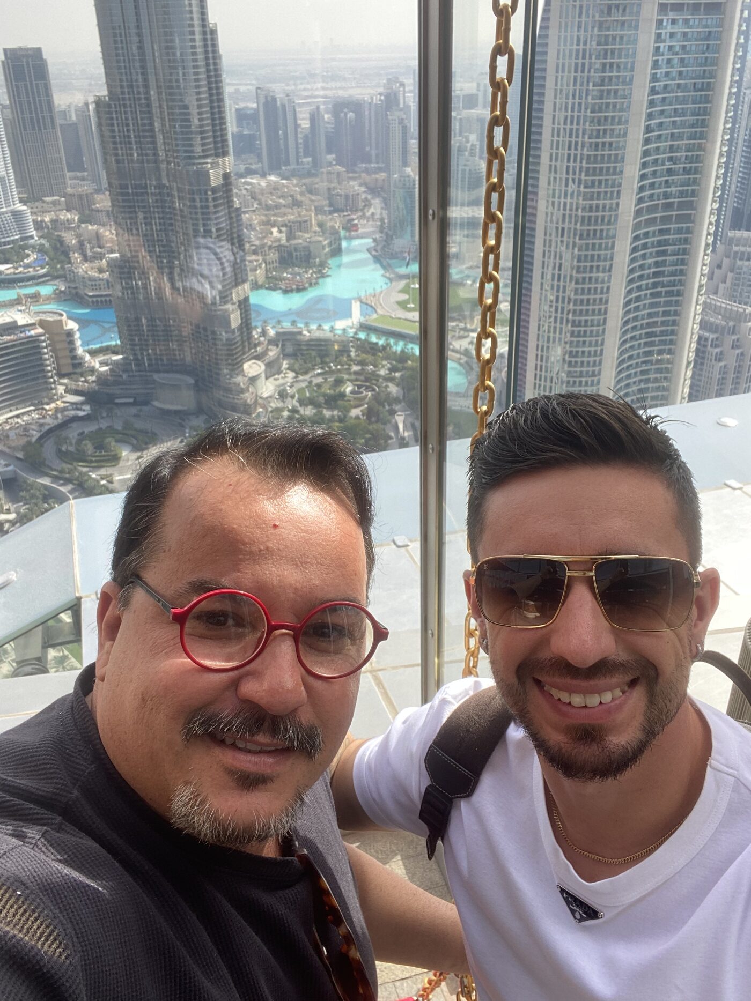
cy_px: 500
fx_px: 868
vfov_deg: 60.0
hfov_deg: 46.8
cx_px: 376
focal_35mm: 30
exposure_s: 1/221
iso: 25
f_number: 2.2
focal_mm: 2.71
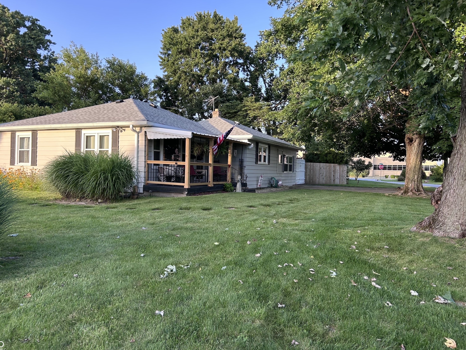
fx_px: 364
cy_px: 174
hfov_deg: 65.3
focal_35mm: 27
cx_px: 225
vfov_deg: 51.4
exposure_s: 1/235
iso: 40
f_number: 1.5
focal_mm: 5.7
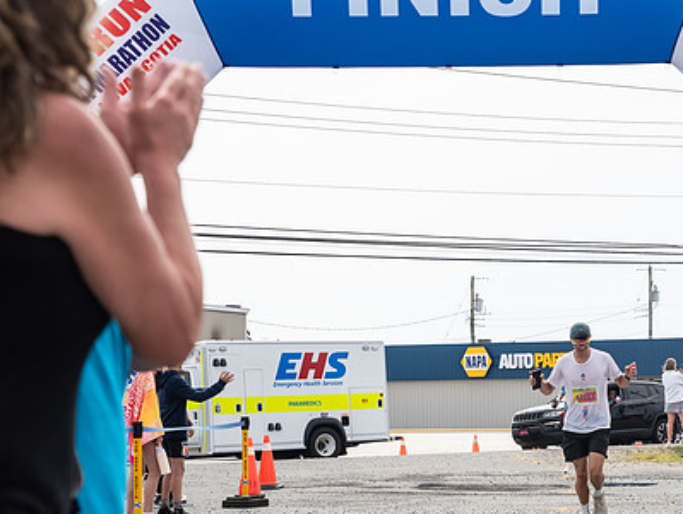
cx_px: 587
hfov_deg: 20.3
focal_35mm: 95
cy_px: 317
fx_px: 1876
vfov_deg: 15.6
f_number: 4
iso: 800
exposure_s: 1/3200
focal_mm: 56
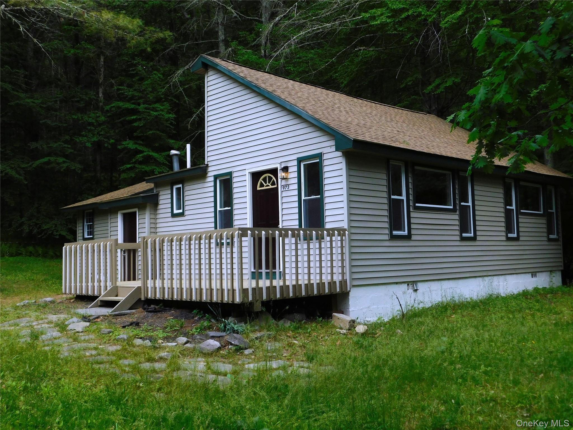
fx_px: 596
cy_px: 215
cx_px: 286
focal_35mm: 36
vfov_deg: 39.7
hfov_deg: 51.4
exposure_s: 1/400
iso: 125
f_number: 3.5
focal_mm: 6.3
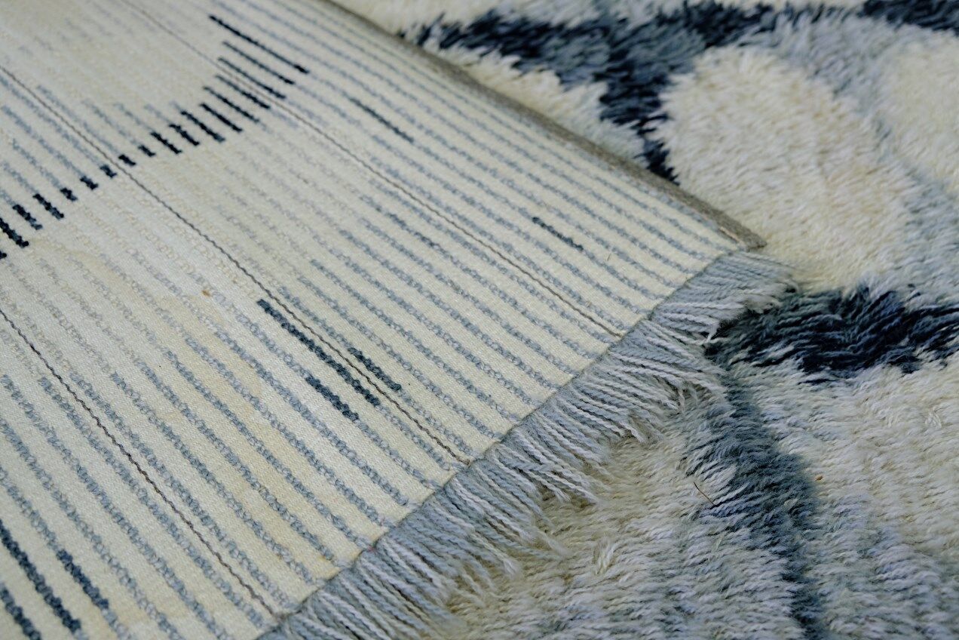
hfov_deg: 54.4
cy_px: 320
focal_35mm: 35
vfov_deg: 37.9
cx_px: 480
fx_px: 932
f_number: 3.2
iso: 320
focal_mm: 23.3
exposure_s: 1/34
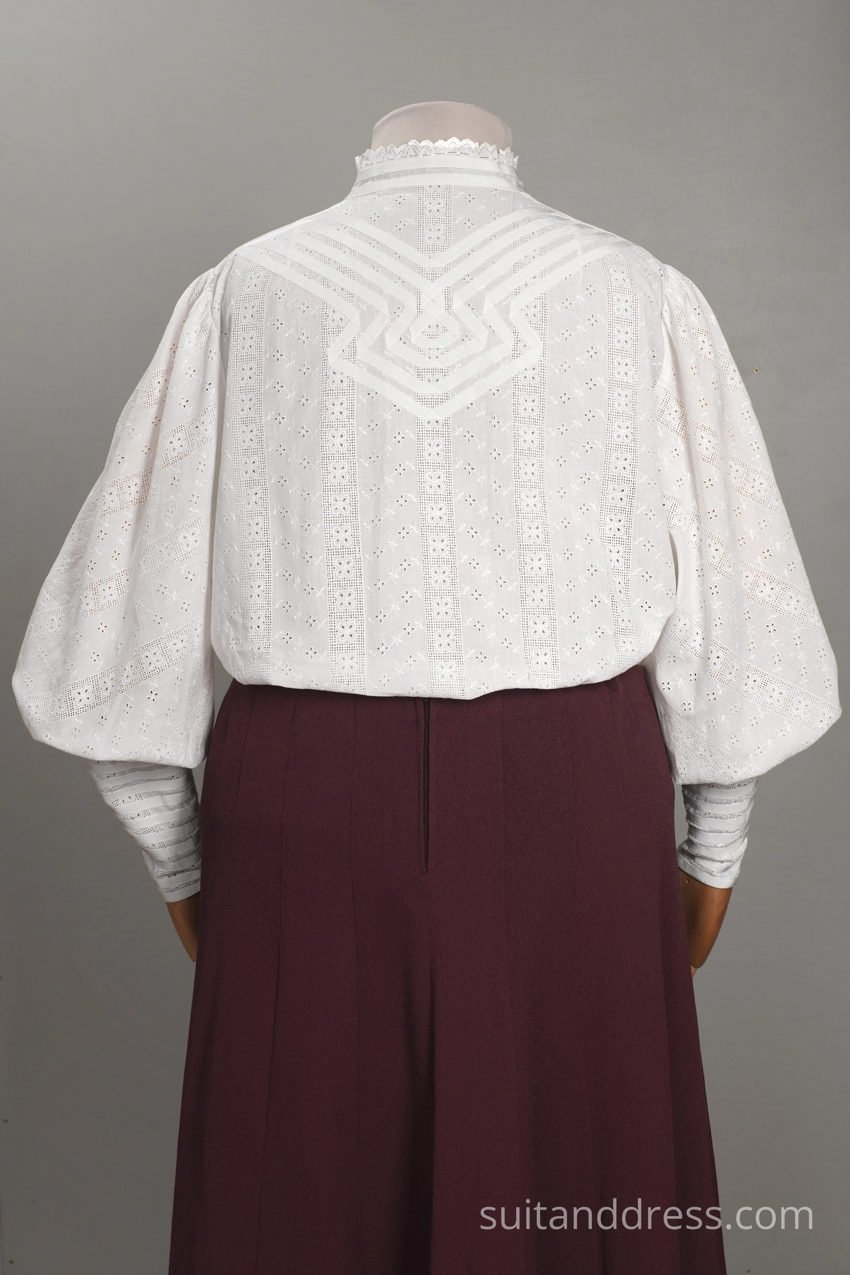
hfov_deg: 28.1
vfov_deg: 41.1
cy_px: 638
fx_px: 1700
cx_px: 425
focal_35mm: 48
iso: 320
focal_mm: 32
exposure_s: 1/40
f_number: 8
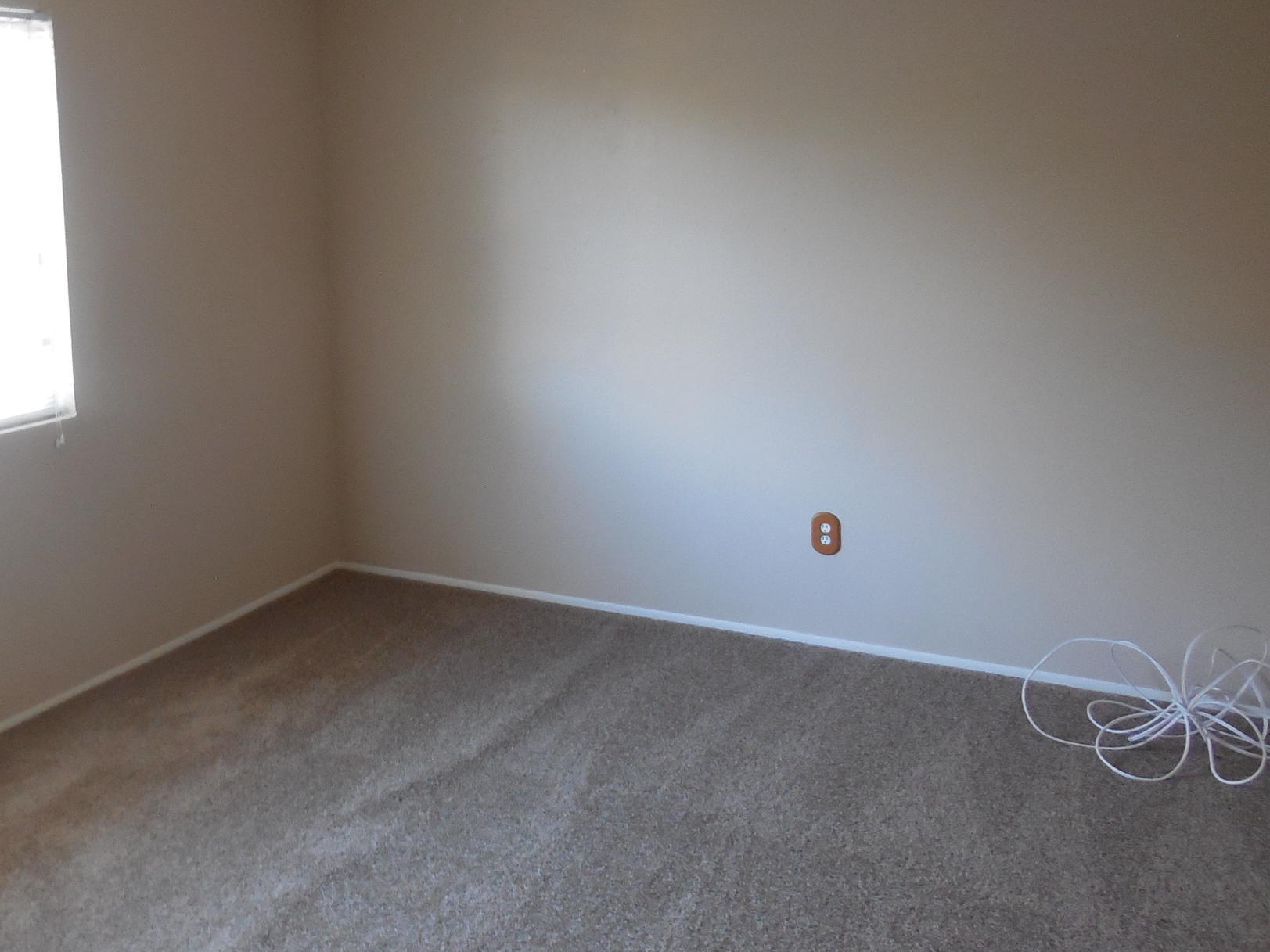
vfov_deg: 40.1
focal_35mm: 35
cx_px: 407
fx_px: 1284
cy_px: 305
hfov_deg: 51.5
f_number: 3.1
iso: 400
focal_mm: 4.5
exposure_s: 1/30
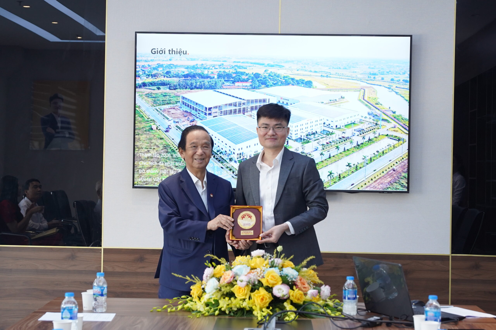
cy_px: 165
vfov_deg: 17.5
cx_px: 248
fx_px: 1074
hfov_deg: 26.0
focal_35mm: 78
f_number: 4
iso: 1250
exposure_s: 1/125
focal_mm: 52.3
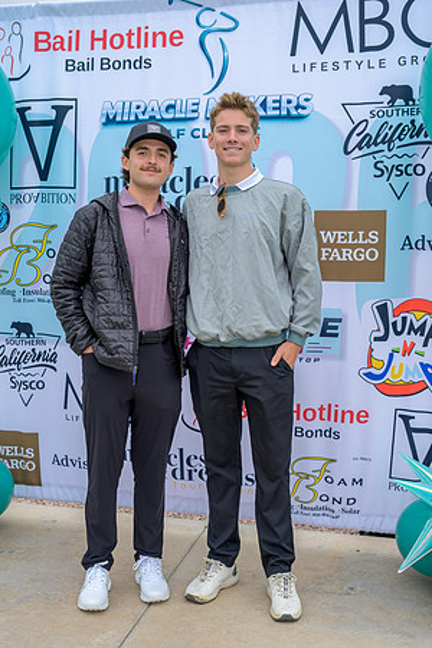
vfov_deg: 44.5
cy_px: 324
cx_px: 216
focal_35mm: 44
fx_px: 792
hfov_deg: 30.5
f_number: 4
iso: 125
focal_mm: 44
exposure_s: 1/200
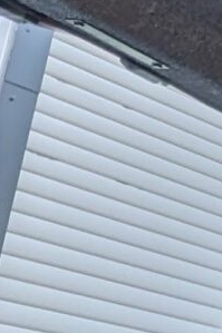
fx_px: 1074
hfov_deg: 10.7
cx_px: 453
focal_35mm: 116
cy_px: -287
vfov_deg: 15.0
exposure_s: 1/122
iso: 26
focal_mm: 1.95
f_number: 2.2
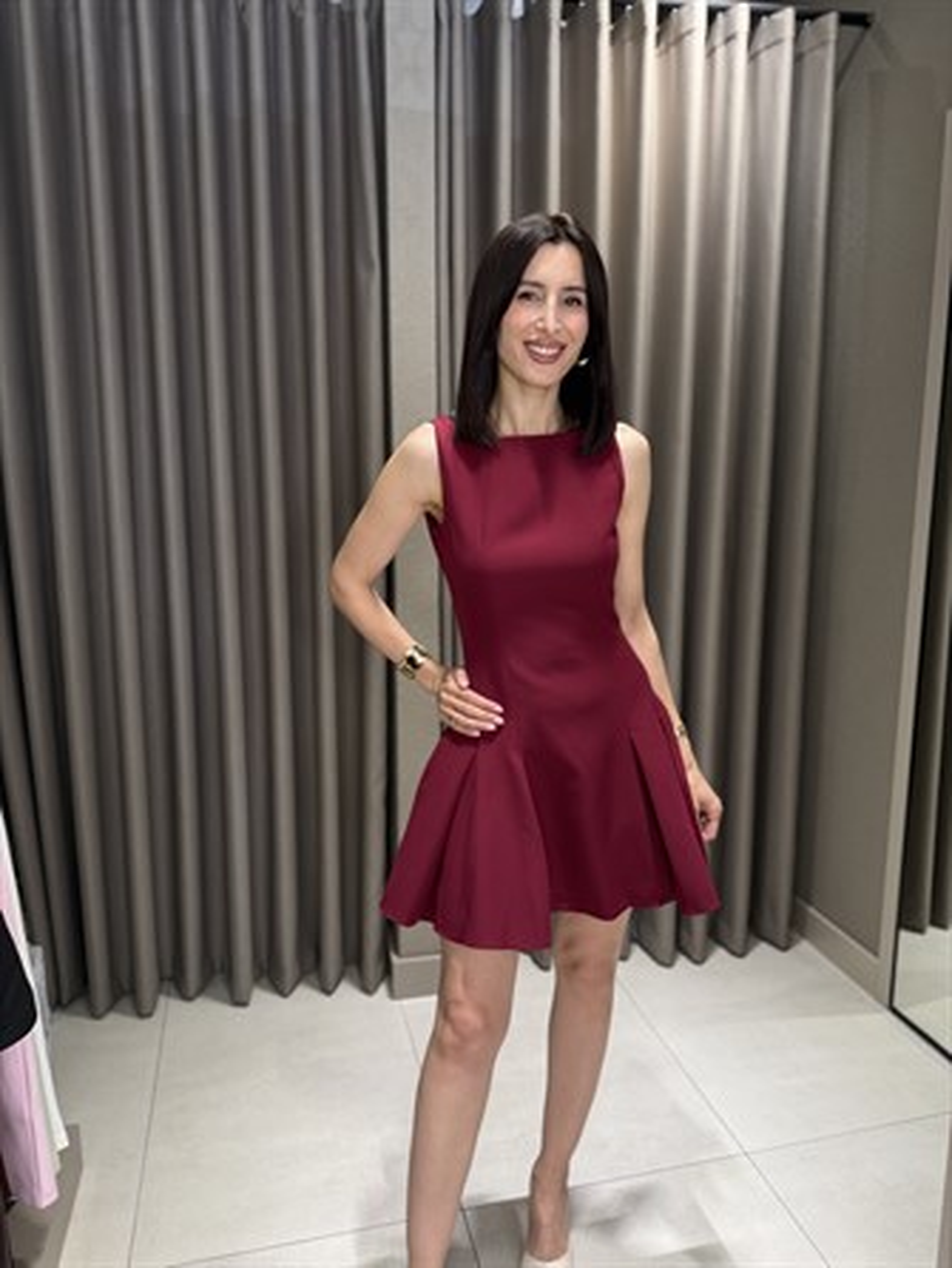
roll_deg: +0.0
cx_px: 476
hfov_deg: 56.9
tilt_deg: -10.5
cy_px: 634
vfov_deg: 71.6
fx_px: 879
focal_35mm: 24
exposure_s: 1/118
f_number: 1.78
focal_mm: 6.76
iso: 160
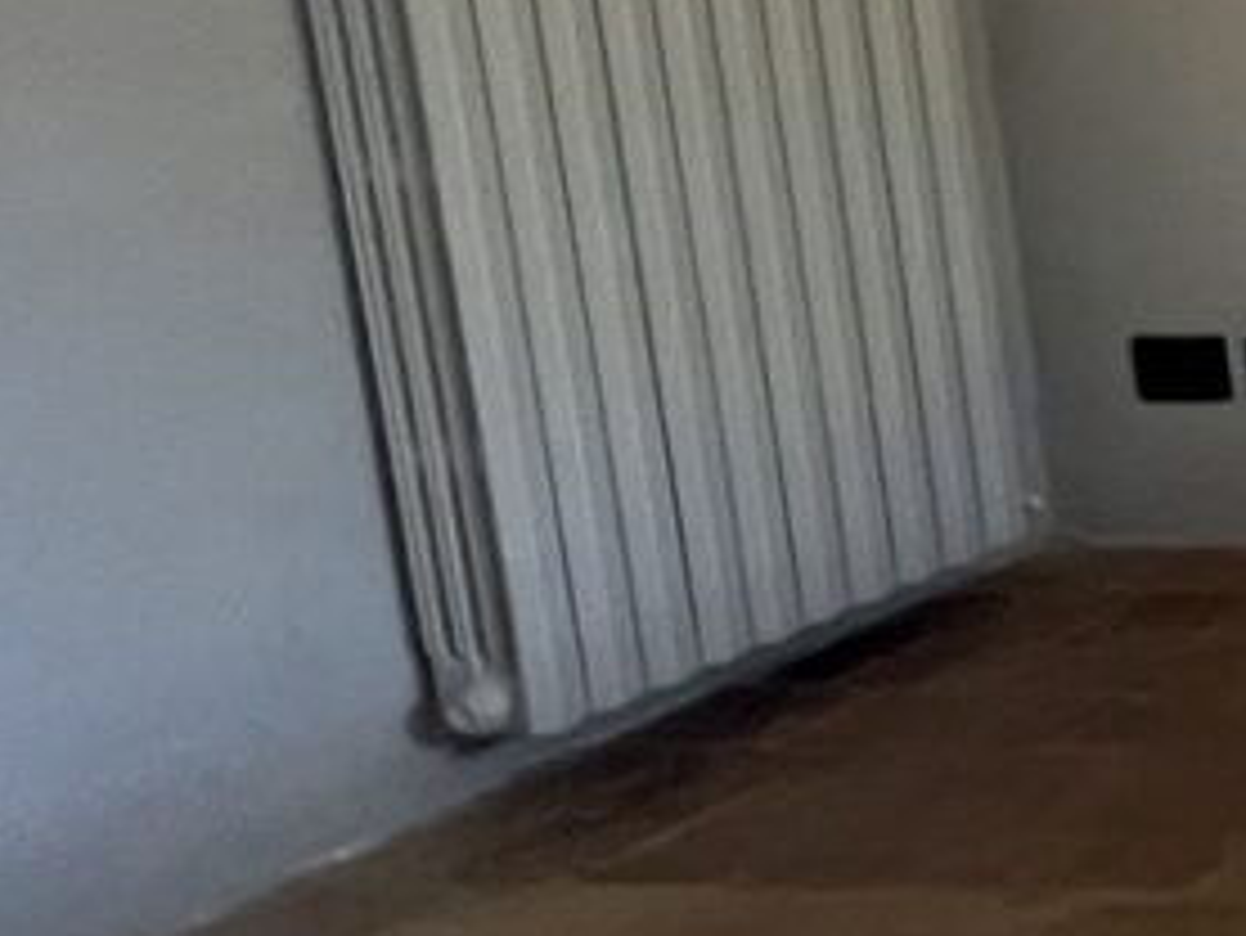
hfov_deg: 14.8
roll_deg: +1.2
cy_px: 86
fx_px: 2593
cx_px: 3054
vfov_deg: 20.0
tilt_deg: -11.6
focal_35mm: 72
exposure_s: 1/60
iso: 500
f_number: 1.8
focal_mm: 1.57
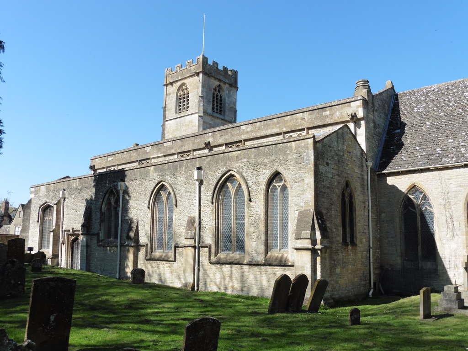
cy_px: 176
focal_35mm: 34
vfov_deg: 41.8
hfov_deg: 54.0
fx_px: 460
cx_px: 234
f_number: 5
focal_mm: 6.1
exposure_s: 1/500
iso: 100
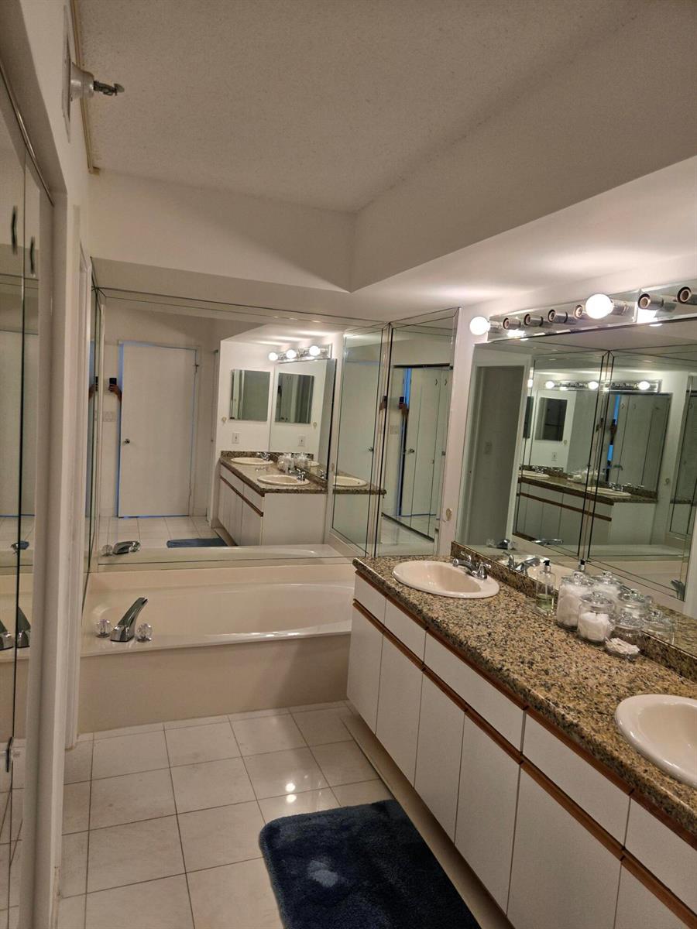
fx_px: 617
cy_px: 464
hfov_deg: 58.9
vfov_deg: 73.9
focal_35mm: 23
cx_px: 348
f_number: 1.8
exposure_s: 1/120
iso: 100
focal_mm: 5.4
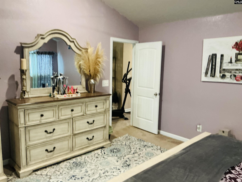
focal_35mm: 29
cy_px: 91
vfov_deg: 48.2
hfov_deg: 61.7
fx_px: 203
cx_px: 121
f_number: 1.8
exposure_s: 1/40
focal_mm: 3
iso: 250
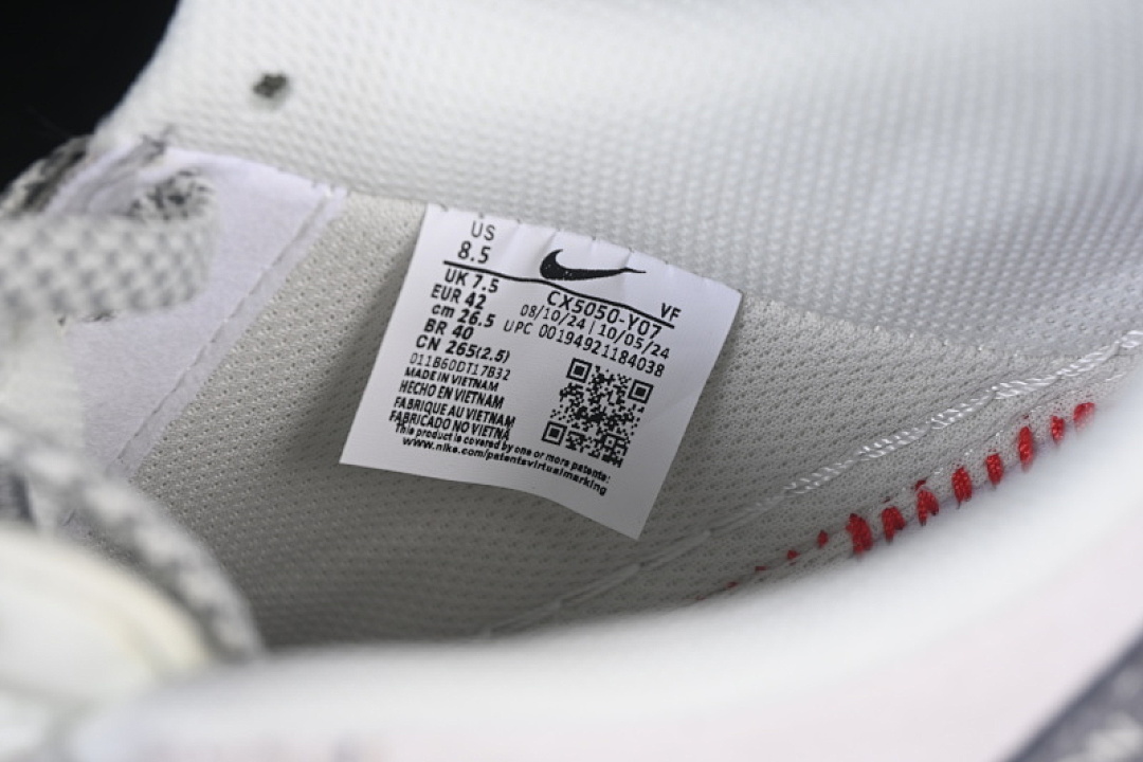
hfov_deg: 27.0
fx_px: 2381
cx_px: 572
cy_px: 381
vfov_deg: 18.2
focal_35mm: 75
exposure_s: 1/80
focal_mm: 50
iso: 160
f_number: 7.1
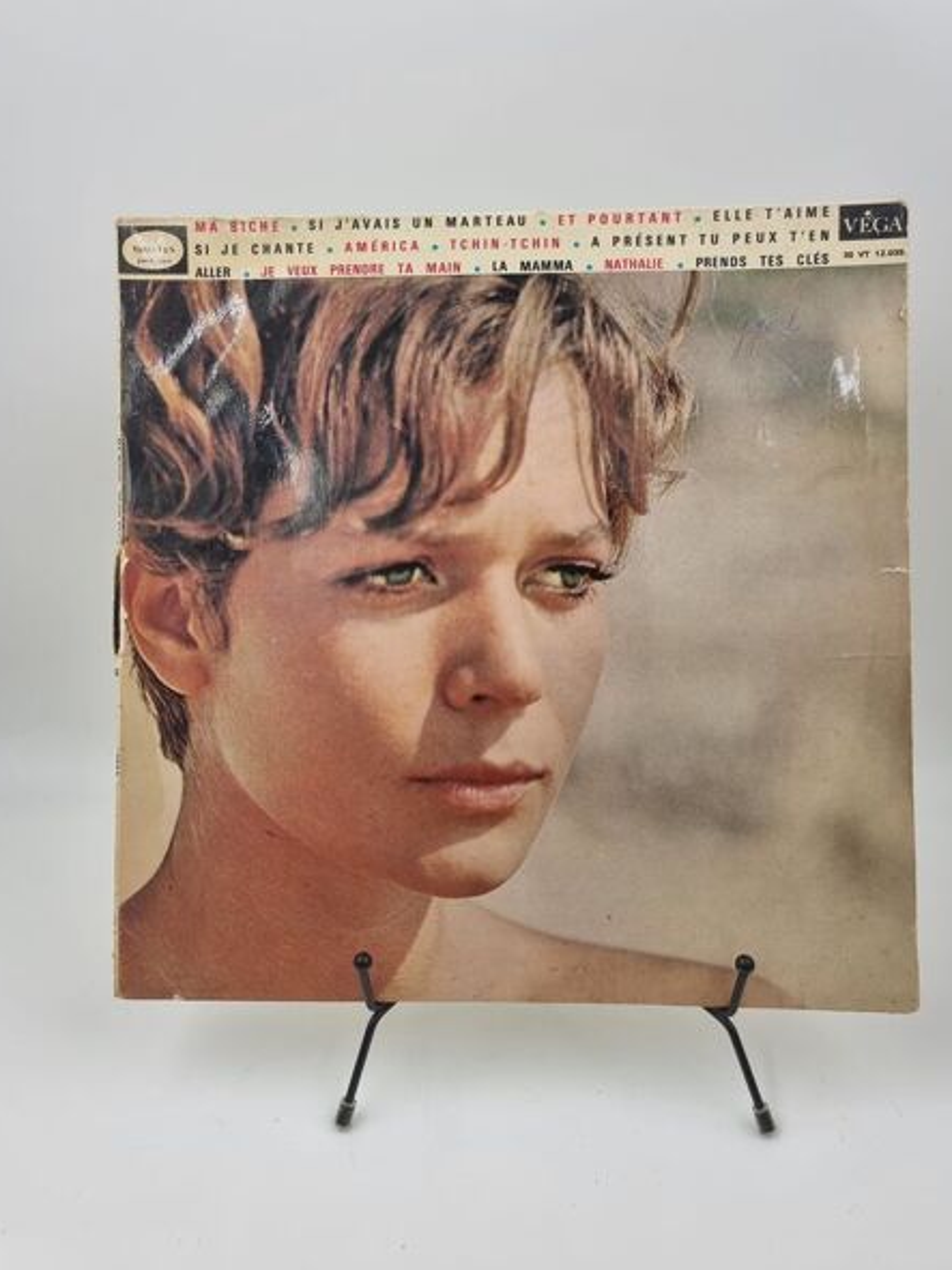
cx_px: 490
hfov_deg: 53.0
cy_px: 585
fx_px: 954
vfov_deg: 67.2
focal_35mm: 26
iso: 50
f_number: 1.8
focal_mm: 6.7
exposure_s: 1/120
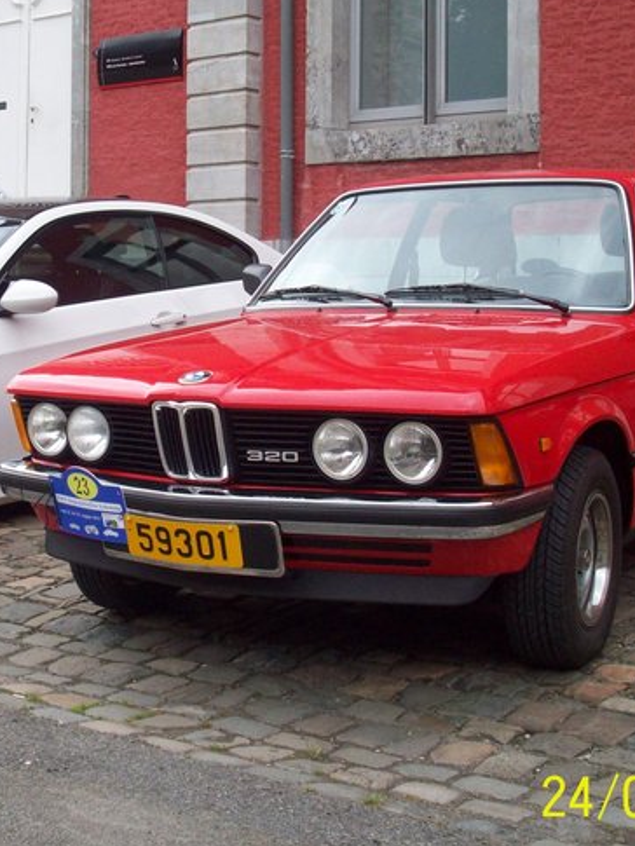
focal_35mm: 61
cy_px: 375
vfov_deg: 31.6
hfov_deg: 23.9
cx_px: 211
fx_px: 1491
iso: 80
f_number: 2.8
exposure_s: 1/306
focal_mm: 6.2
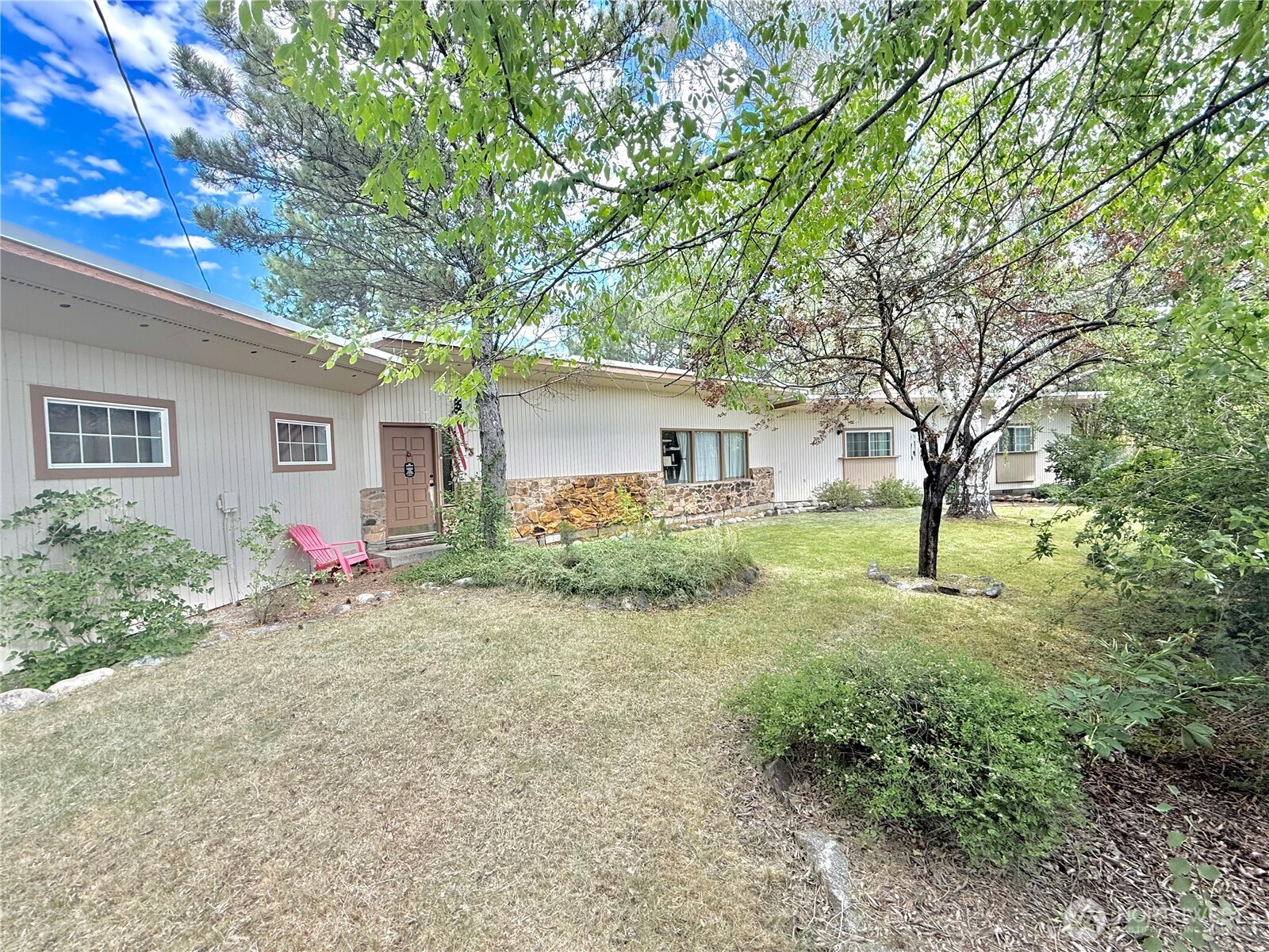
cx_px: 634
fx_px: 513
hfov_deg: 102.1
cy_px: 476
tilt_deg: -1.6
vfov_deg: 85.7
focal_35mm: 14
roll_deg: +2.2
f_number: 2.2
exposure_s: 1/361
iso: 64
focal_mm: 2.22
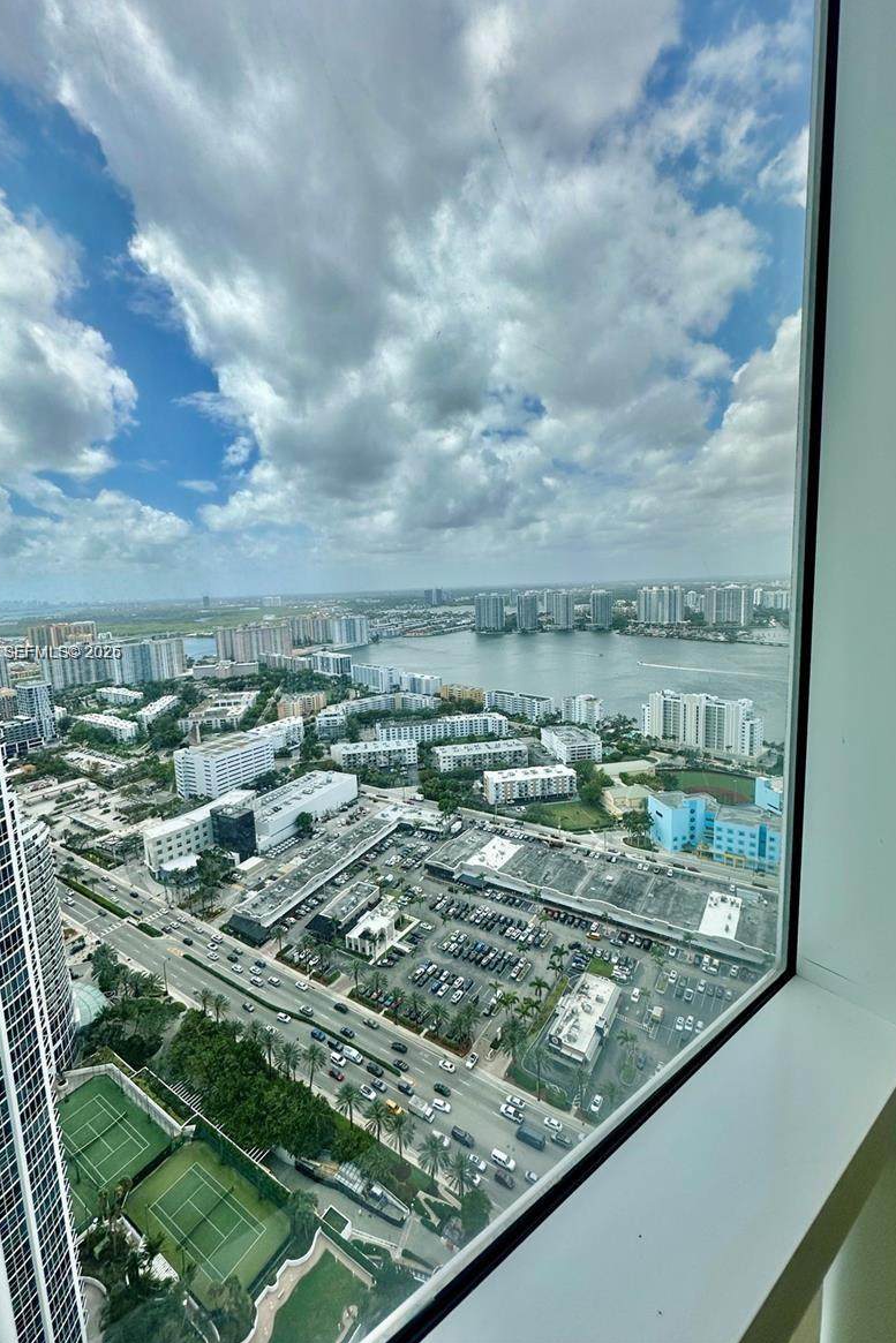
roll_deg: +2.7
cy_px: 654
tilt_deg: -6.5
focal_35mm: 15
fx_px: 560
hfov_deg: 77.3
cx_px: 427
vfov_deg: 100.4
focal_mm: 2.22
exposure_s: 1/1289
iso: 40
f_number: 2.2
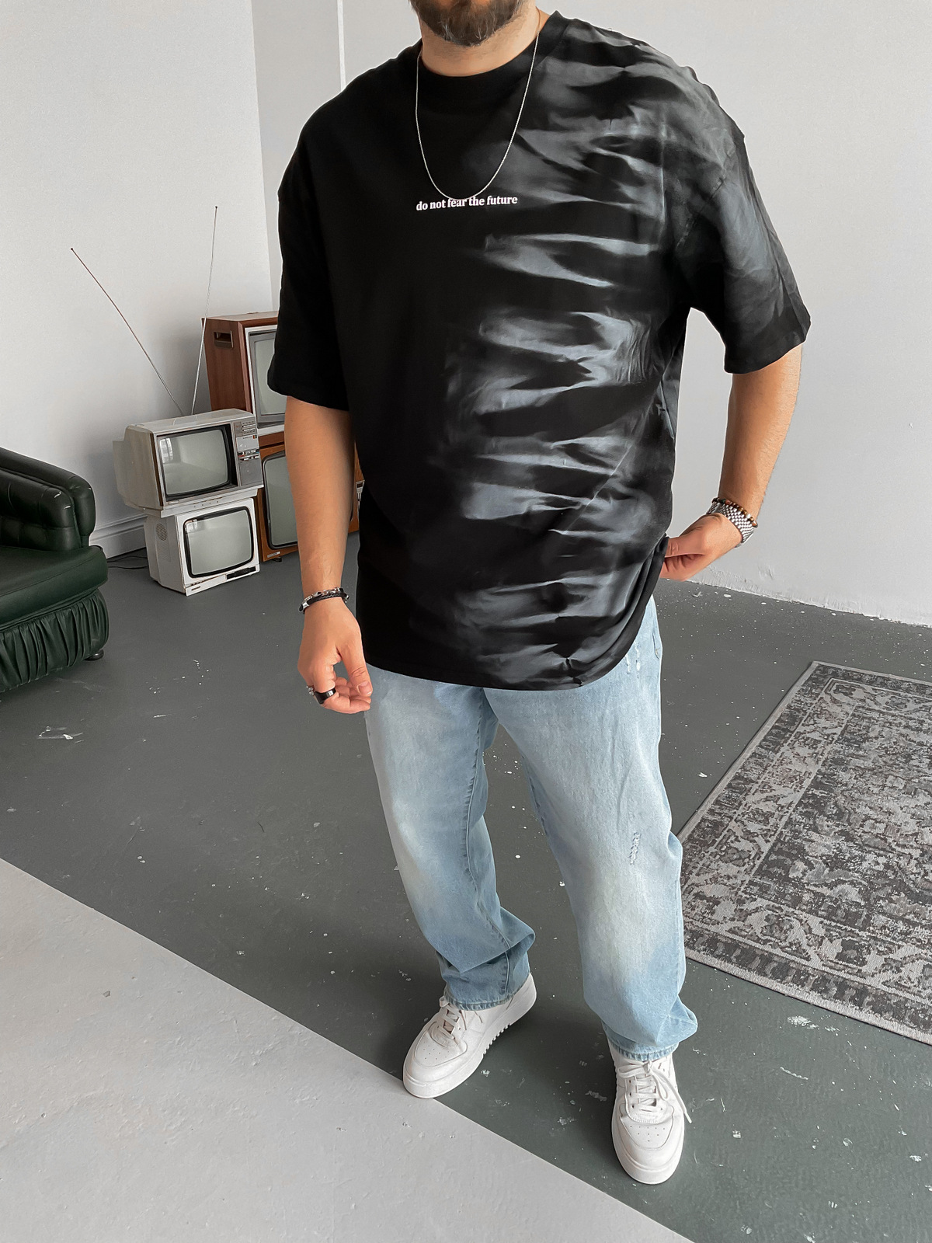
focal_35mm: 29
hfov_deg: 48.2
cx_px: 466
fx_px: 1041
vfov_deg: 61.7
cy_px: 622
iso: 80
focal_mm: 3
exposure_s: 1/60
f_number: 1.8
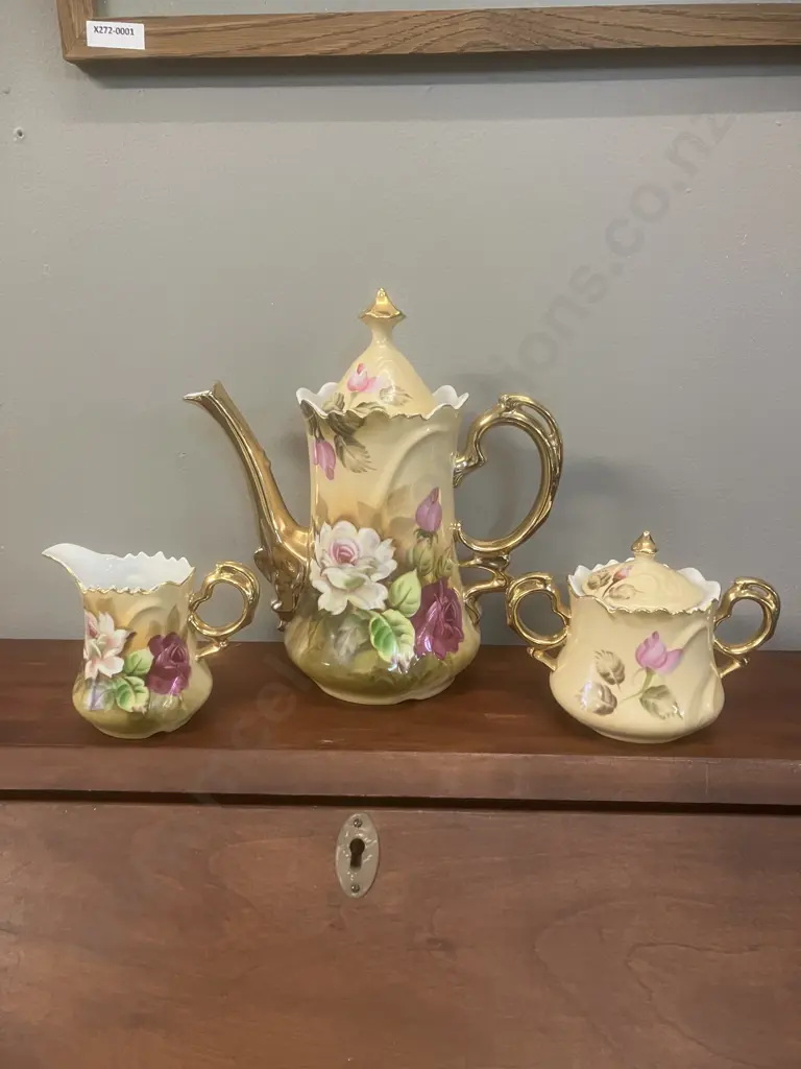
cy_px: 534
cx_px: 400
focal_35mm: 28
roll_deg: -0.6
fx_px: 864
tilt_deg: -14.7
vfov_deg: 63.4
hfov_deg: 49.7
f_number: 1.8
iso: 250
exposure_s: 1/50
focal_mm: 3.99
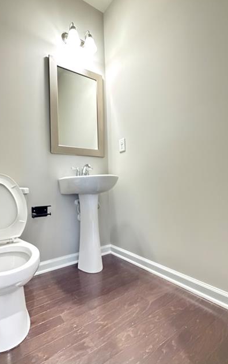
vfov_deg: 91.1
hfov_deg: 64.5
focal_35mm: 18
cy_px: 186
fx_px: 179
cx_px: 93
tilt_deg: +0.5
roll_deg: +1.6
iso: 1250
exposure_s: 1/30
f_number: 2.2
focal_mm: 2.22
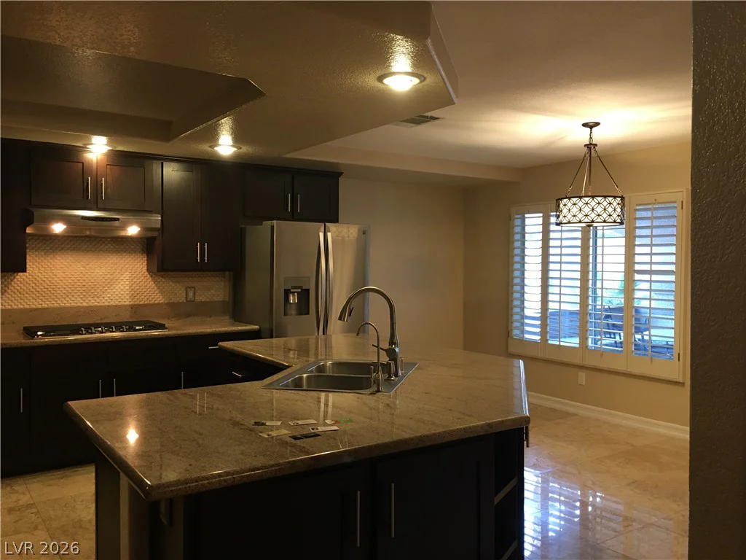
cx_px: 373
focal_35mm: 29
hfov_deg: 61.7
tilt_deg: -0.6
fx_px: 625
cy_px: 280
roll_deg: -1.8
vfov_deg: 48.2
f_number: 2.2
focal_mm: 4.15
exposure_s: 1/15
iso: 64
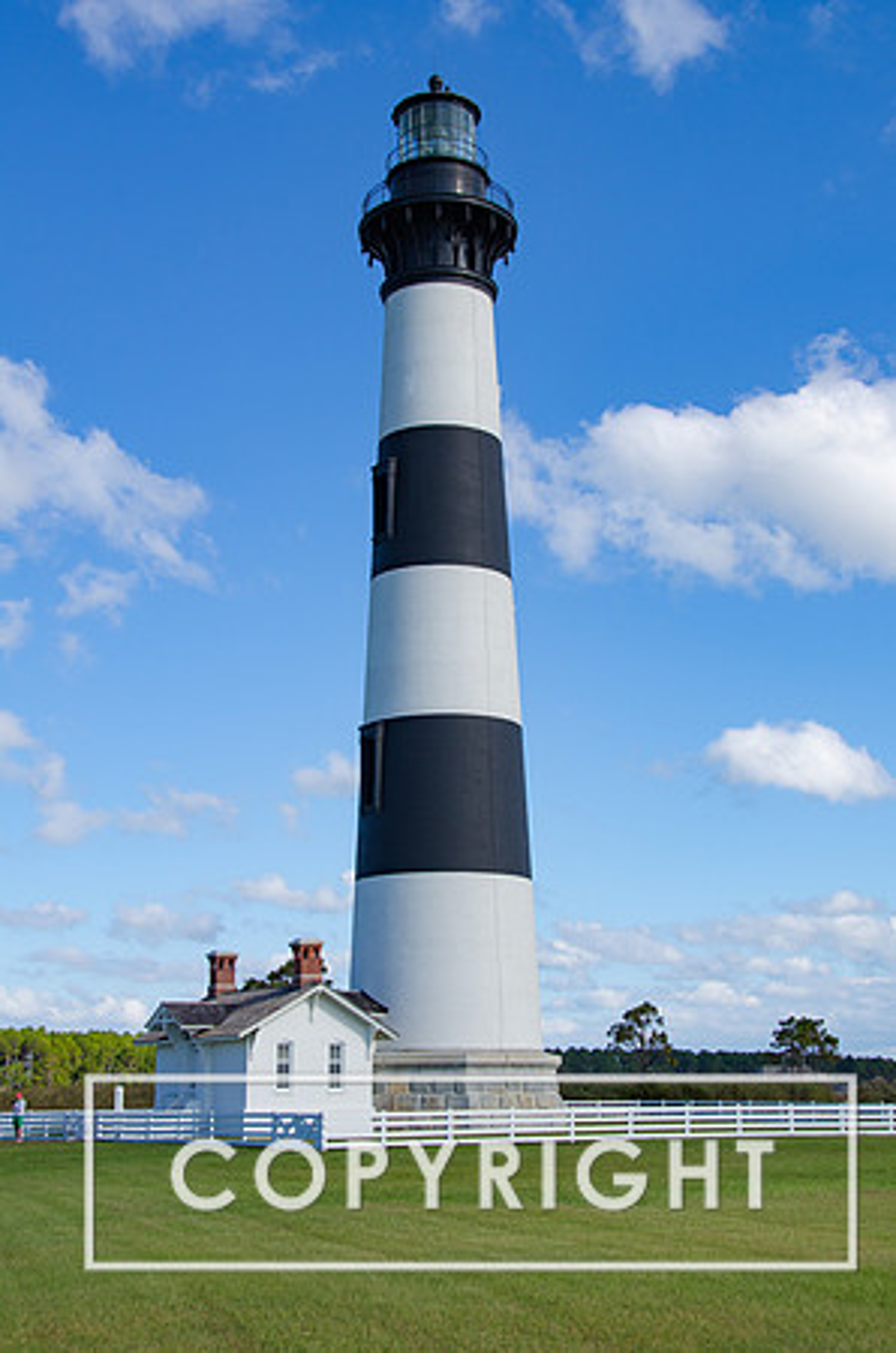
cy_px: 676
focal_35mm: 48
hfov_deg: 27.9
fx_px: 1800
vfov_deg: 41.2
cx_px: 448
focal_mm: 32
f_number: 8
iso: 100
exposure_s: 1/500
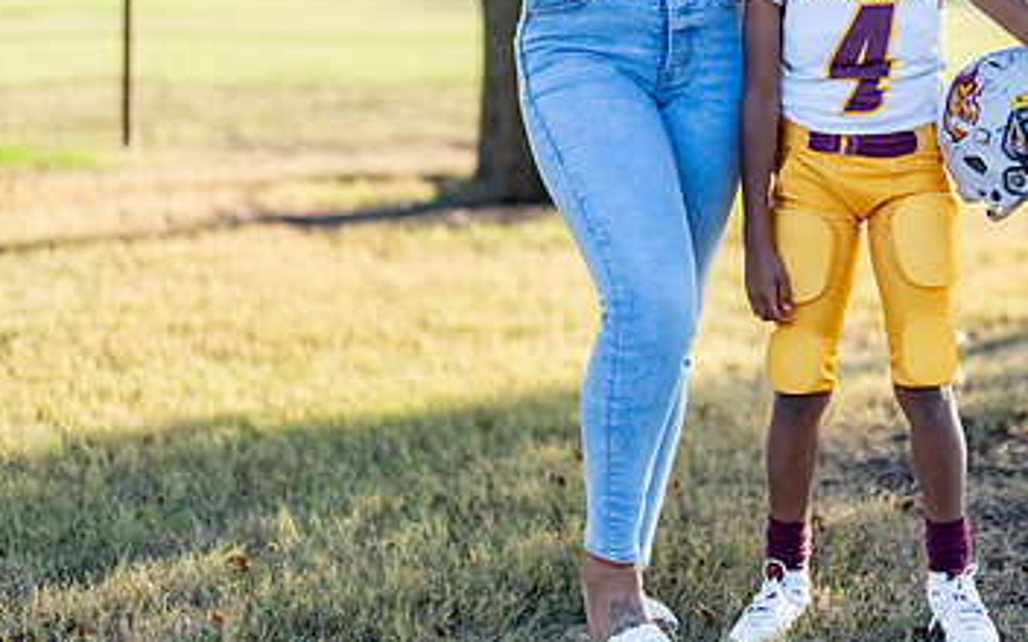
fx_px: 2606
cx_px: 801
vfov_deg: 14.0
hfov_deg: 22.1
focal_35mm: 93
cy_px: 103
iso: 100
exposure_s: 1/1000
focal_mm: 50
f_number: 1.2
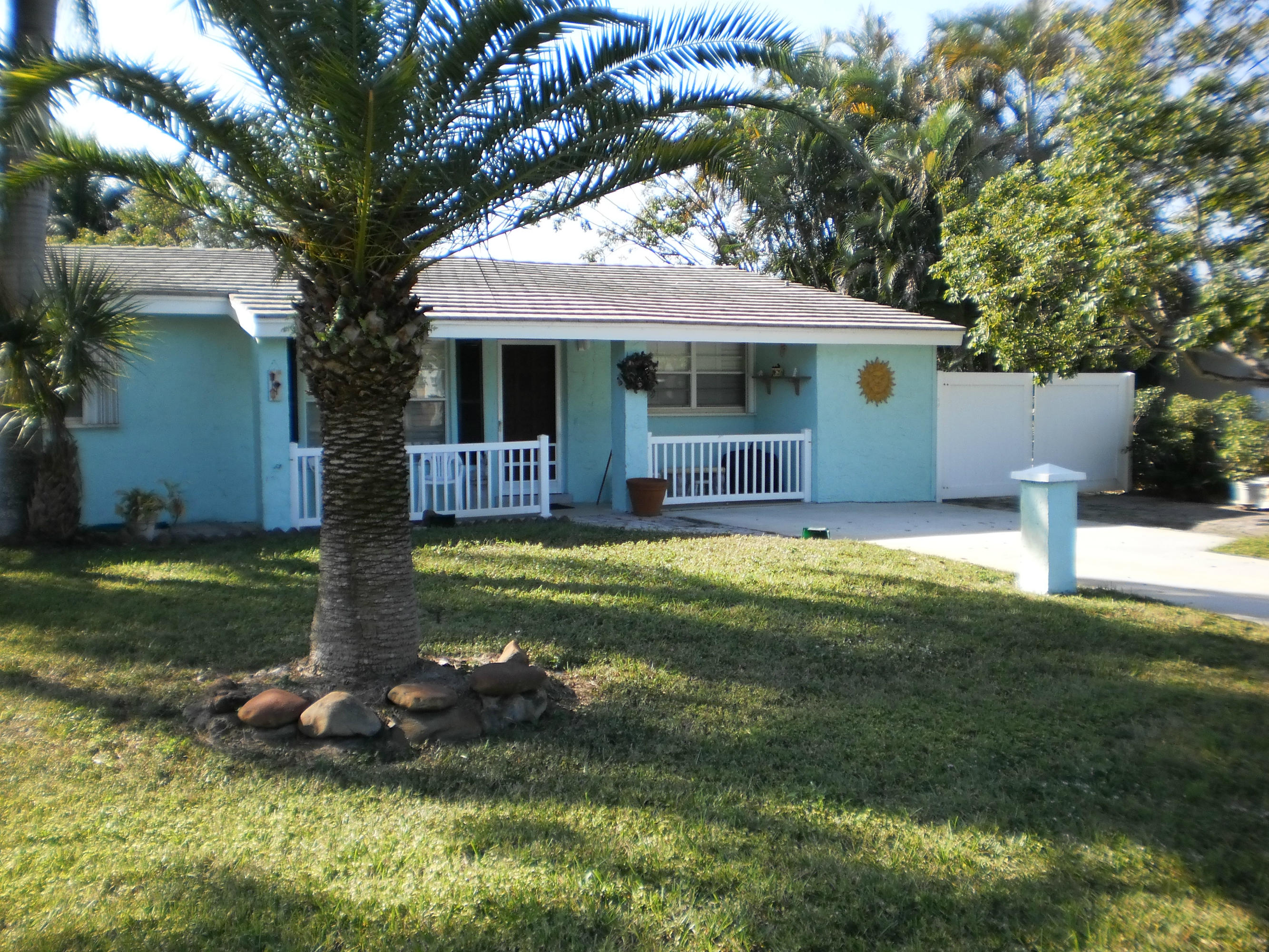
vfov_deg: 39.7
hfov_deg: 51.4
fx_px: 1320
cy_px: 476
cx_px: 634
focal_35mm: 36
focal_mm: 6.3
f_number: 3.1
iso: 100
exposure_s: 1/400
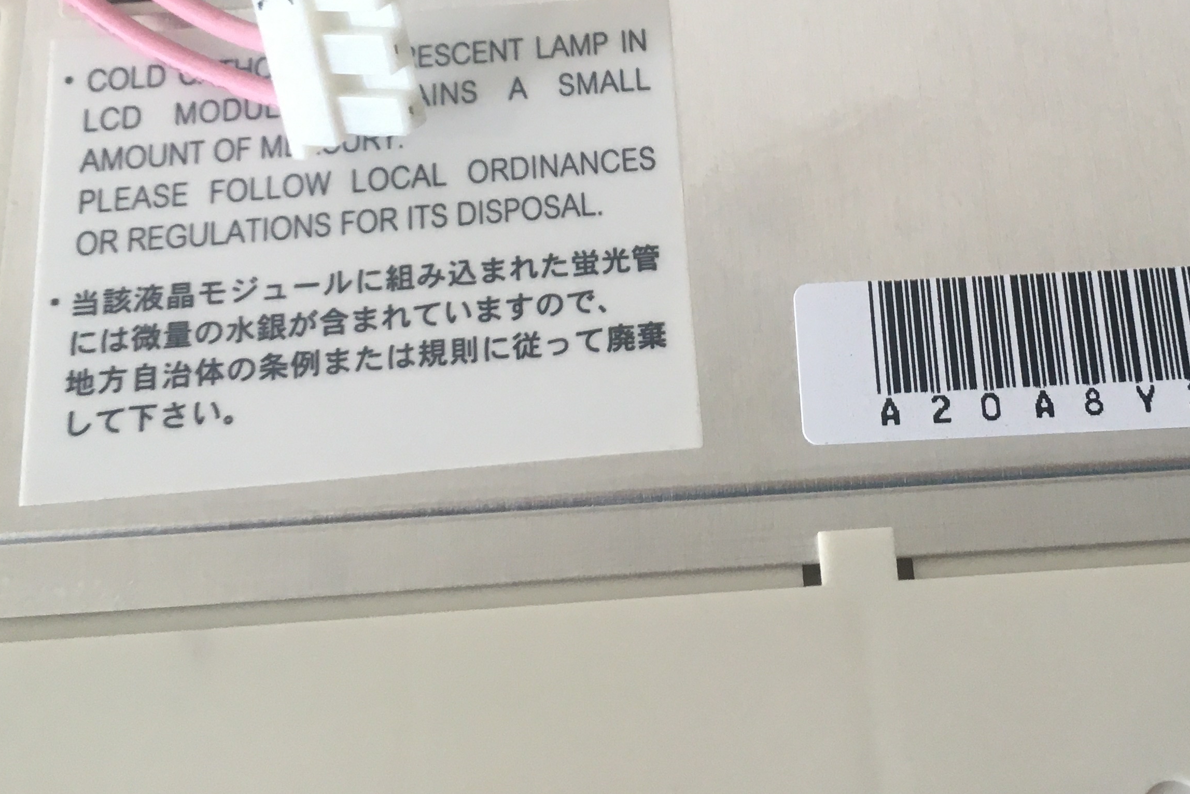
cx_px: 733
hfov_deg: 37.3
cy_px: 24
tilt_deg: -66.0
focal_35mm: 53
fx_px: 1752
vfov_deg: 24.5
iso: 32
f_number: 2.2
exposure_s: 1/33
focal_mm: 4.15
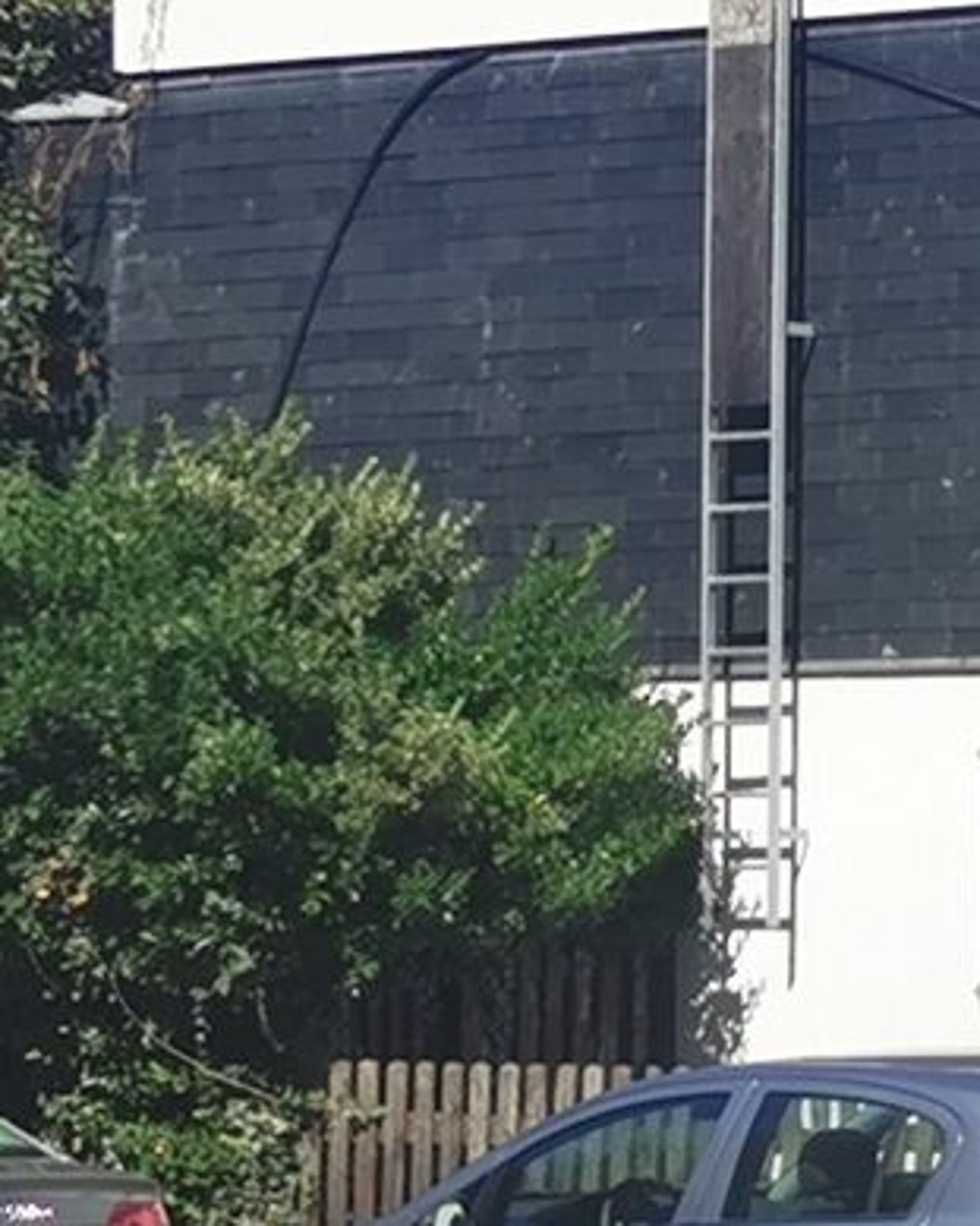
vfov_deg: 11.1
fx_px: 6311
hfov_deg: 7.8
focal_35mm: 174
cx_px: 2849
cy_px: 813
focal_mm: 5.56
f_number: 1.6
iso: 50
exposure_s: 1/4274
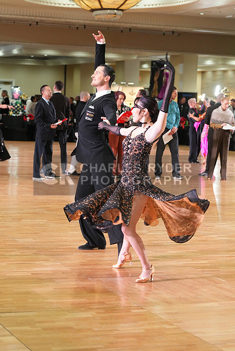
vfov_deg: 22.1
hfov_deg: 14.9
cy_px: 176
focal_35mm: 92
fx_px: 900
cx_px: 118
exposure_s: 1/200
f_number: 4.5
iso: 3200
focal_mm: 92
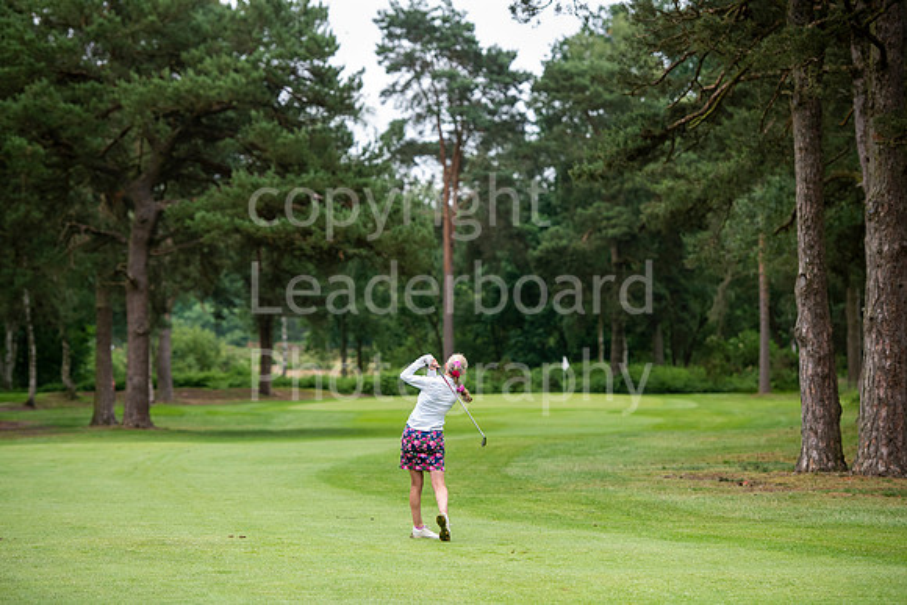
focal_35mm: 125
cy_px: 302
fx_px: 3150
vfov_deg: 11.0
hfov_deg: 16.4
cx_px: 454
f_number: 4
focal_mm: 125
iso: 640
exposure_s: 1/640
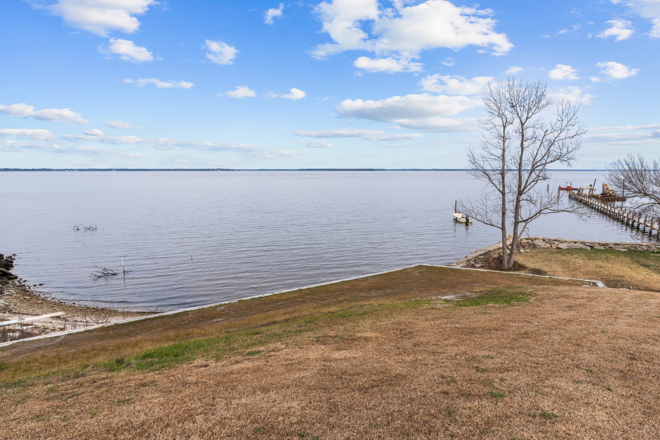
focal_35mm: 20
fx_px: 367
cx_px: 355
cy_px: 225
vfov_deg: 61.9
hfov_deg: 83.8
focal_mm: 18
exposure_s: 1/400
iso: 250
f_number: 7.1
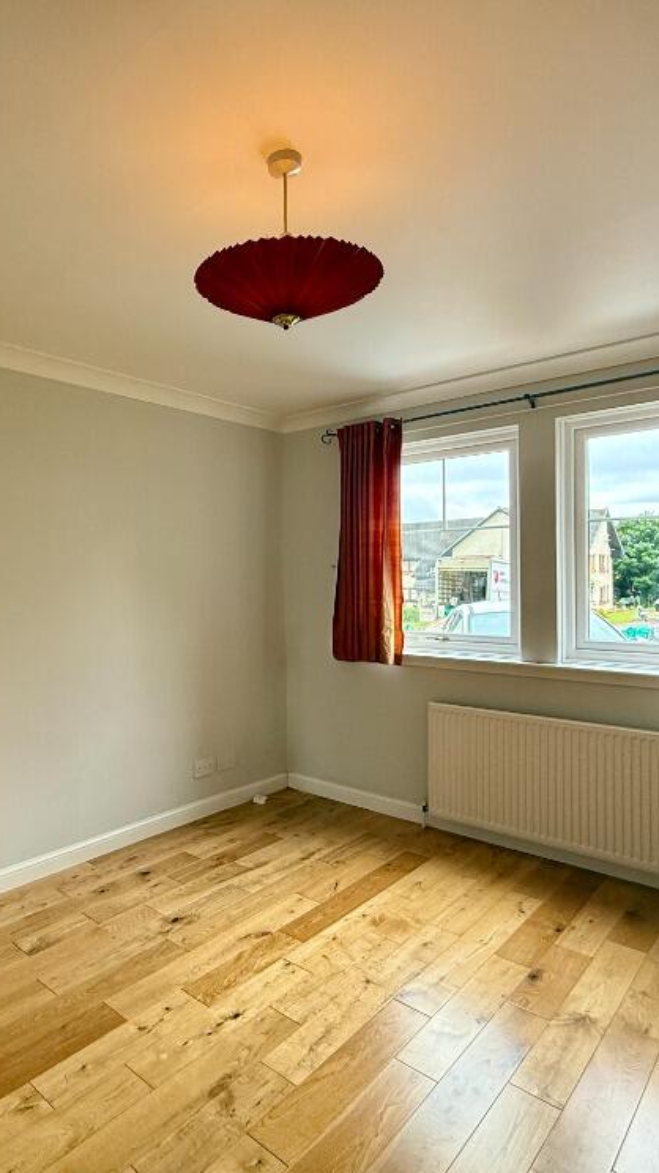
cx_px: 211
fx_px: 653
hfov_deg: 52.4
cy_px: 580
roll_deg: +0.4
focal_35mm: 21
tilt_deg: +0.3
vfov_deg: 83.9
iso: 160
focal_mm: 2.22
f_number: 2.2
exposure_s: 1/99
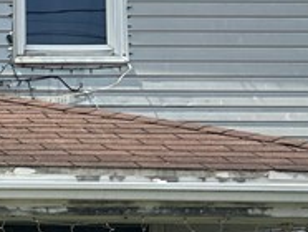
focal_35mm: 143
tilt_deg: +4.4
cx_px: -330
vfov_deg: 10.4
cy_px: 192
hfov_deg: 12.1
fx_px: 1274
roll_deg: -0.7
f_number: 1.5
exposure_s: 1/4115
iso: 50
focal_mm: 5.7
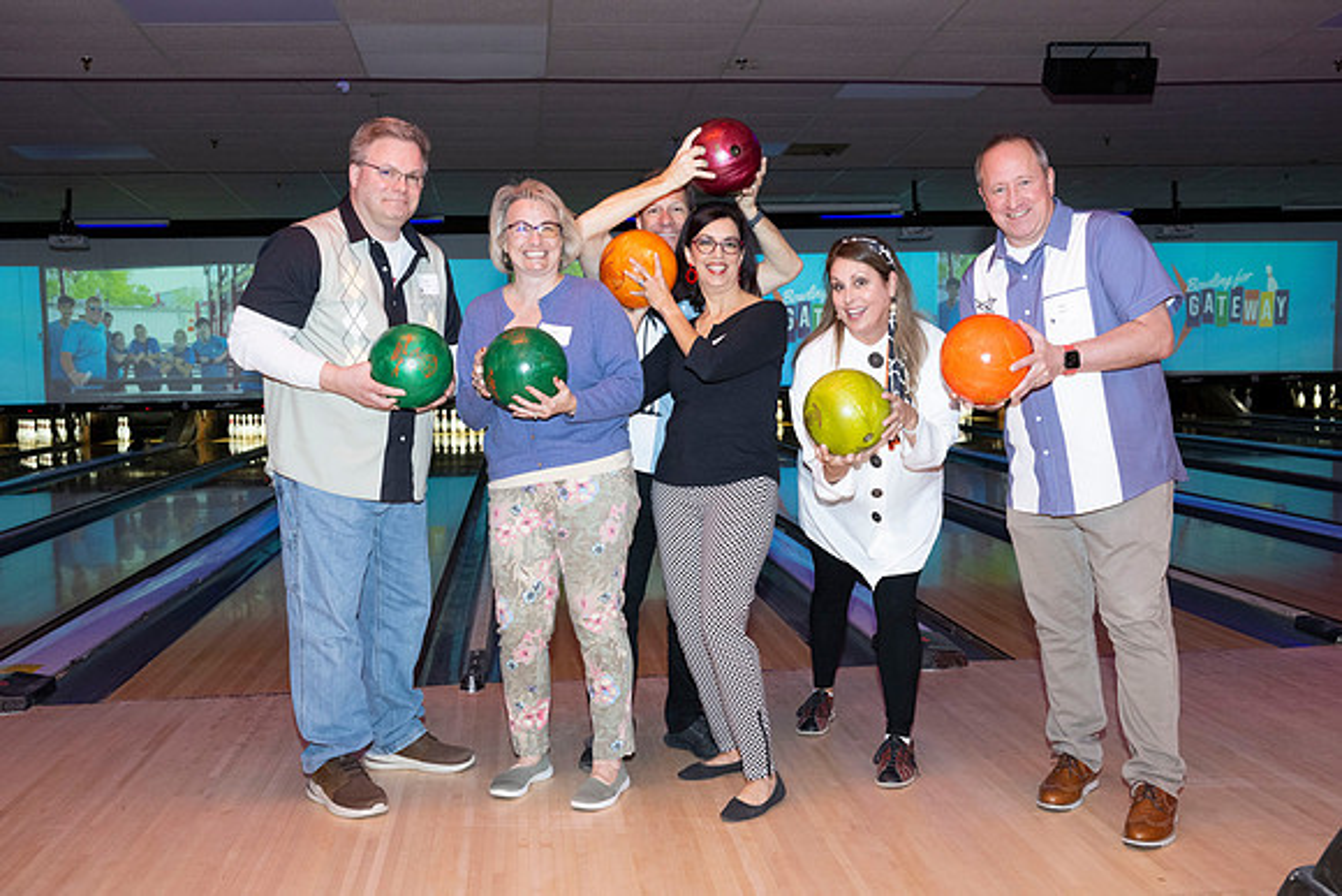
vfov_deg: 36.0
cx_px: 671
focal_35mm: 37
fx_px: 1380
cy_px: 448
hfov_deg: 51.9
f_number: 5.6
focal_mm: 37
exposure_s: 1/60
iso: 1600
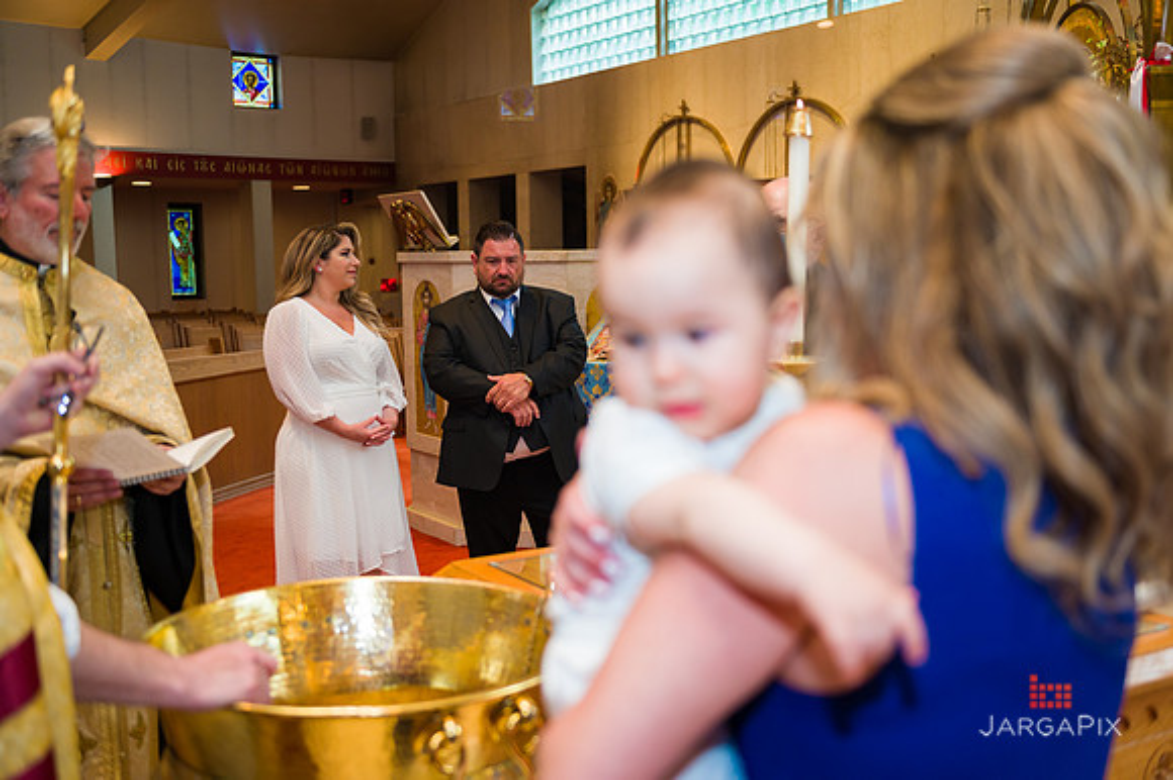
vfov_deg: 35.0
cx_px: 586
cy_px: 390
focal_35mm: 38
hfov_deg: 50.7
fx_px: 1237
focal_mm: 38
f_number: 3.2
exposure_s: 1/125
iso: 800
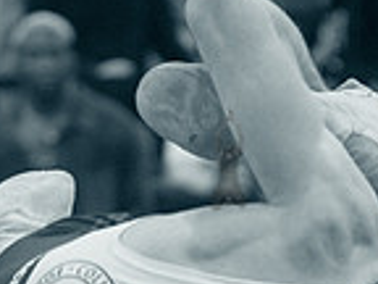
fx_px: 4160
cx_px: 86
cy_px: 480
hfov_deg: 5.2
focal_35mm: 381
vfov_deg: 3.9
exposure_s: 1/400
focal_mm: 80
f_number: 3.2
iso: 5000
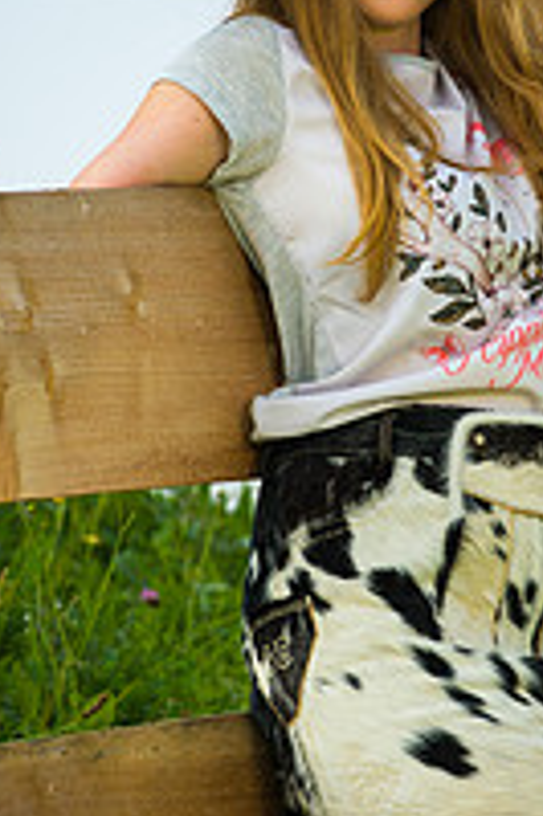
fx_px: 6889
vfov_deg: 6.8
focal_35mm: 304
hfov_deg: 4.5
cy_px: 273
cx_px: 416
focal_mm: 135
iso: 100
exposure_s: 1/250
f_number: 6.3
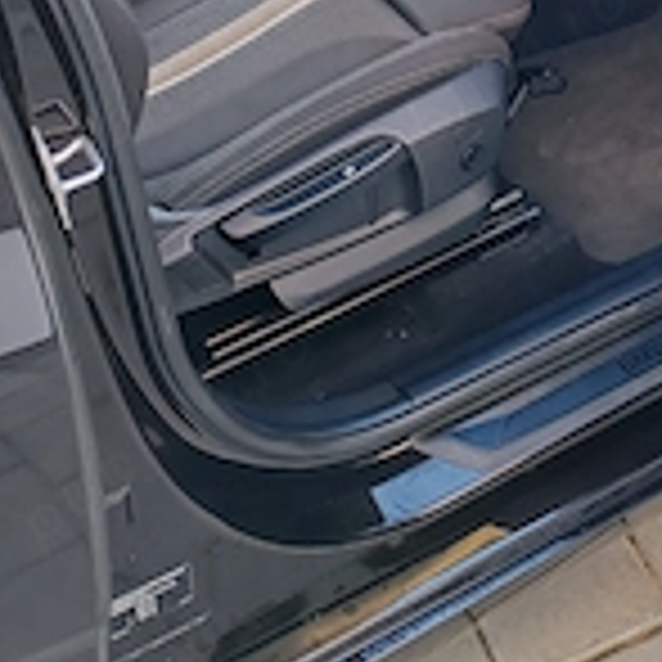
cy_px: -180
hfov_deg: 25.4
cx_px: 639
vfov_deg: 23.6
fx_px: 1406
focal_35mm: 65
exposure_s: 1/100
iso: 400
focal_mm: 6.12
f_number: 1.9
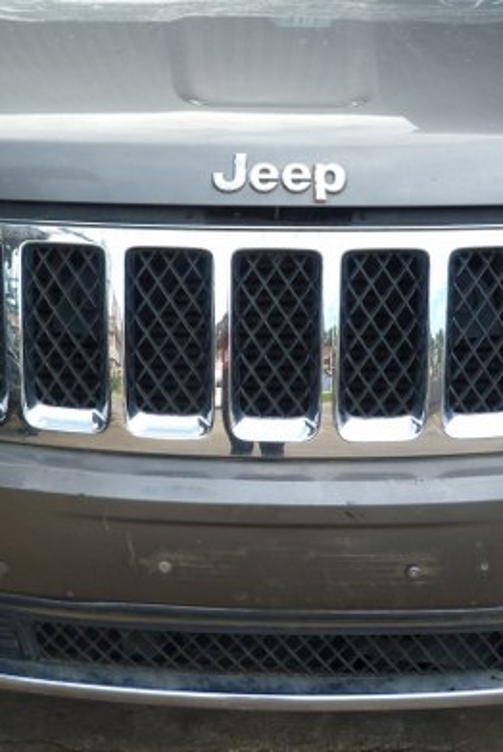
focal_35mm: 53
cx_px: 213
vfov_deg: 37.2
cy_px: 269
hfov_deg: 25.5
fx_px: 1109
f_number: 3.6
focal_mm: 4.5
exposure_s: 1/125
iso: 80
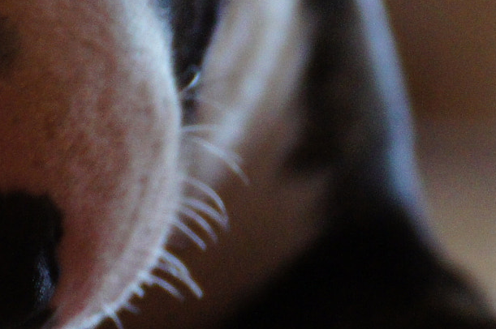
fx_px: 13845
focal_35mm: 1006
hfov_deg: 2.1
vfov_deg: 1.4
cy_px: 277
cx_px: 220
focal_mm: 200
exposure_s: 1/20
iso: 1600
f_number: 6.3
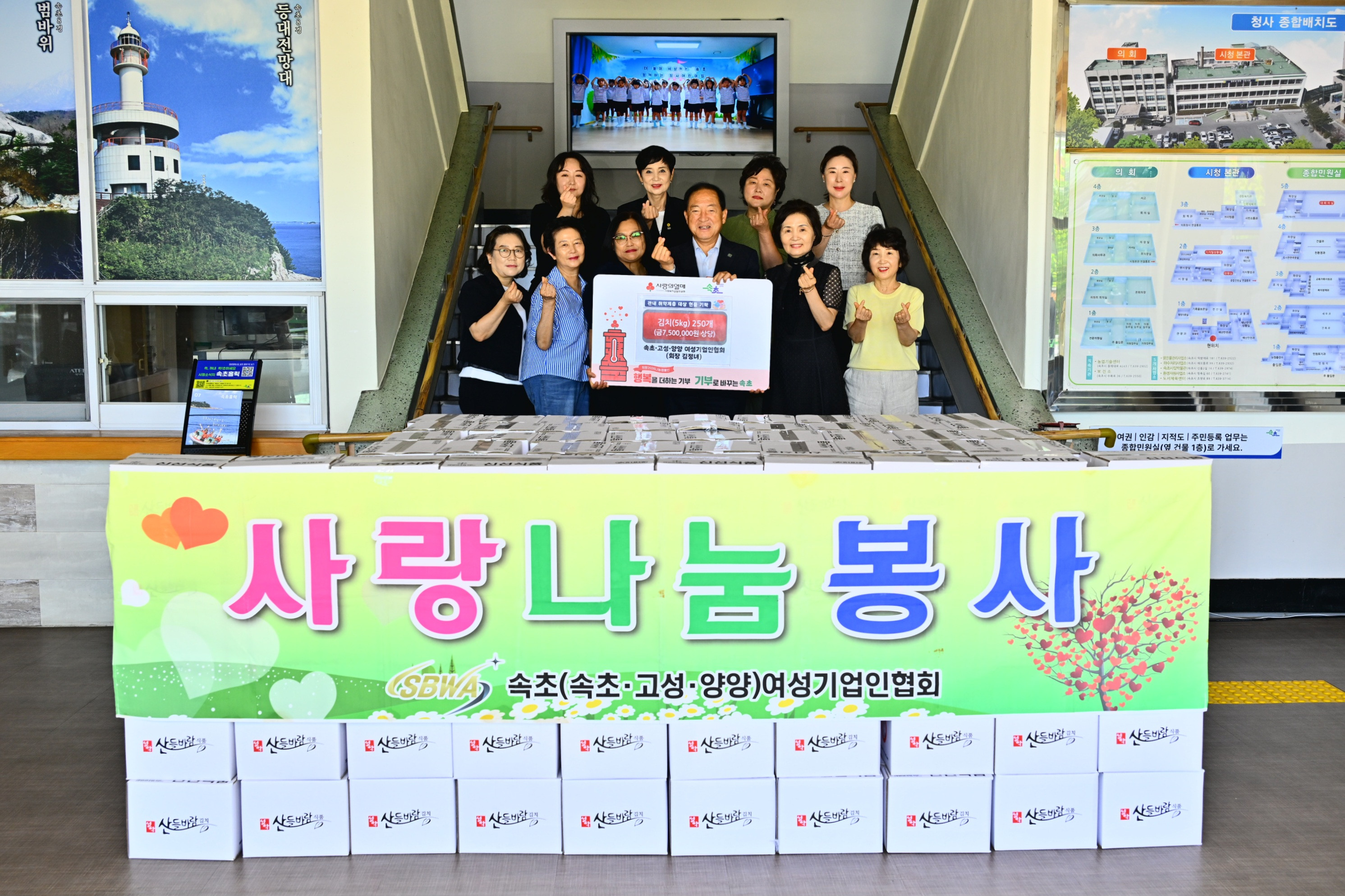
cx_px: 672
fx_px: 1270
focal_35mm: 34
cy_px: 448
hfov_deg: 55.8
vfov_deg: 38.9
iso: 200
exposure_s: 1/161
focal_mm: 34
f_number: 4
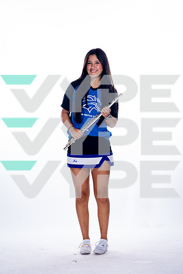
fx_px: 907
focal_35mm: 119
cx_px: 92
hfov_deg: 11.5
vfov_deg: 17.2
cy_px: 137
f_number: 5.6
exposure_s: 1/250
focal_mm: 119
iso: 800
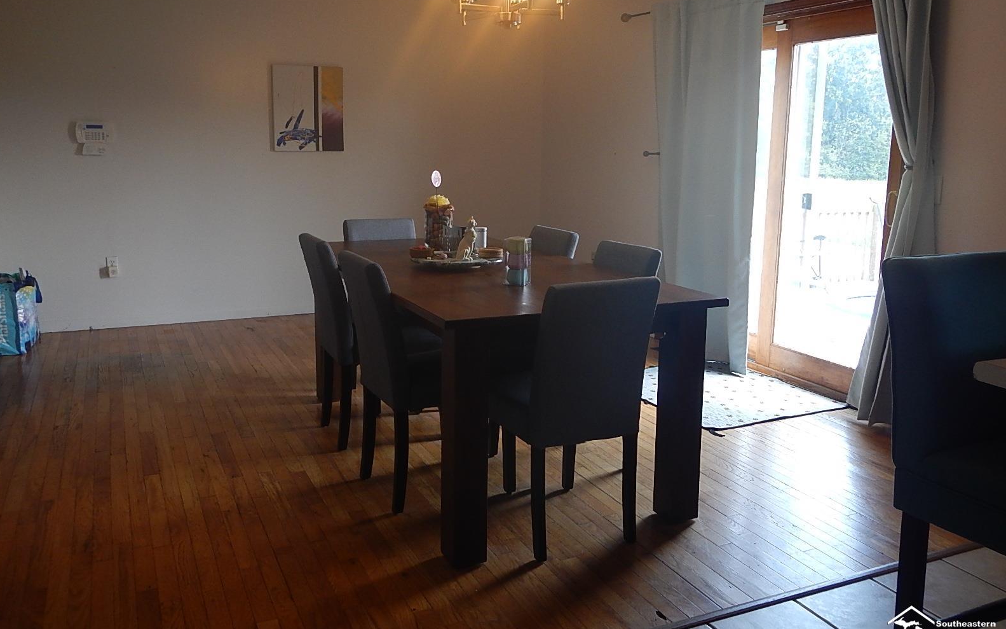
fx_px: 822
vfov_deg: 41.8
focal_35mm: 30
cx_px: 500
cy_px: 280
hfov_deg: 62.9
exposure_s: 1/30
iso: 160
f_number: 3.9
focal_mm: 5
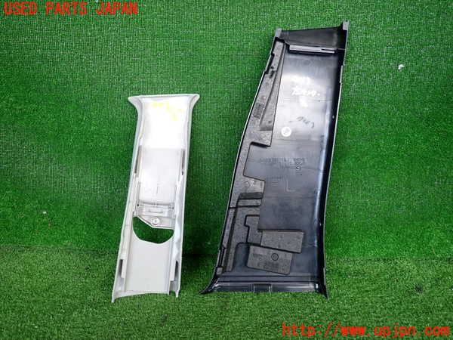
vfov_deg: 54.9
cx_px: 226
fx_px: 327
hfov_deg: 69.4
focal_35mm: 25
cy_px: 170
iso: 200
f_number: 2
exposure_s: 1/80
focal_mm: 4.5
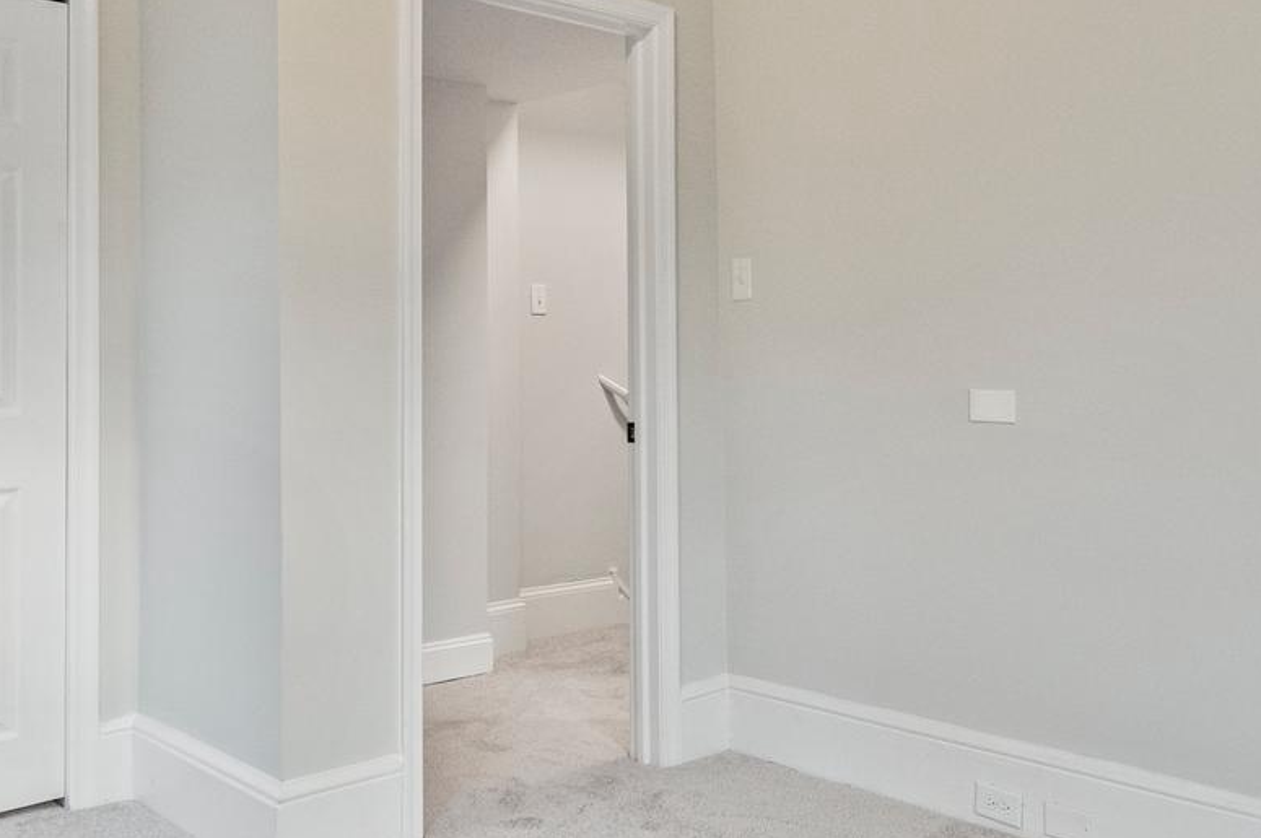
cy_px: 364
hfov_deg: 51.9
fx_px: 1295
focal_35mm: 37
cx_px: 643
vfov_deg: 35.8
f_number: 8
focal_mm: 14
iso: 1600
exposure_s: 1/50
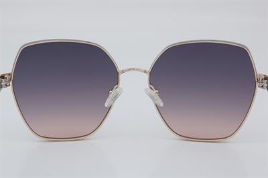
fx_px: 614
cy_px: 89
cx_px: 134
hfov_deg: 24.6
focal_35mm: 82
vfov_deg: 16.5
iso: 100
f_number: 32
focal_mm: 55
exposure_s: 1/4
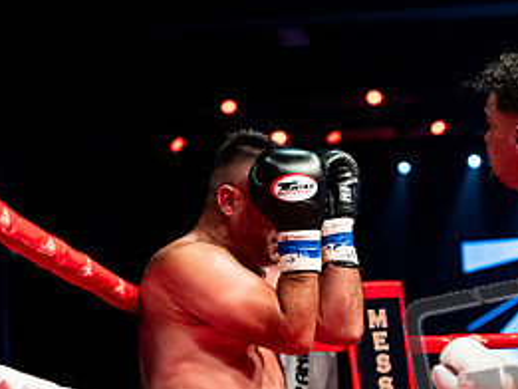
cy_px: 265
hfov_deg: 15.4
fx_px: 1886
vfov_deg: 11.8
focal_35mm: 126
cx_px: 513
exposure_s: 1/1000
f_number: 2.8
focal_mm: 50
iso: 4000
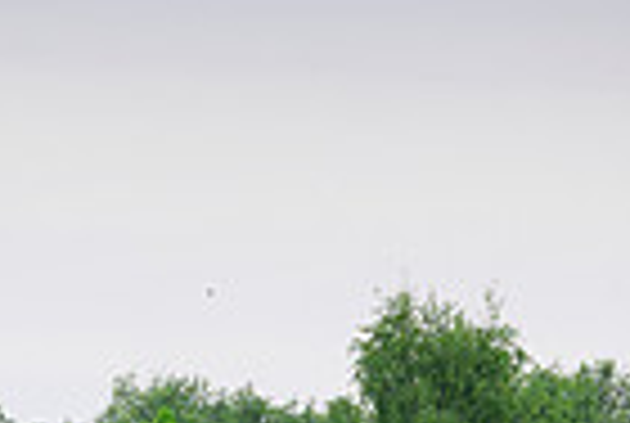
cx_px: -400
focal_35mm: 703
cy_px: 610
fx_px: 12329
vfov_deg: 2.0
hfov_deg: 2.9
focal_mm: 170
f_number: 5
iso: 400
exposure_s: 1/320
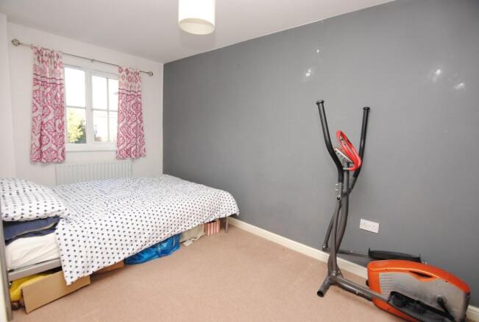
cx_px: 240
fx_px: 220
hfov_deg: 94.9
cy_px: 161
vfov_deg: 72.3
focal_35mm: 16
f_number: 4
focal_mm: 11
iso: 200
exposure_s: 1/60
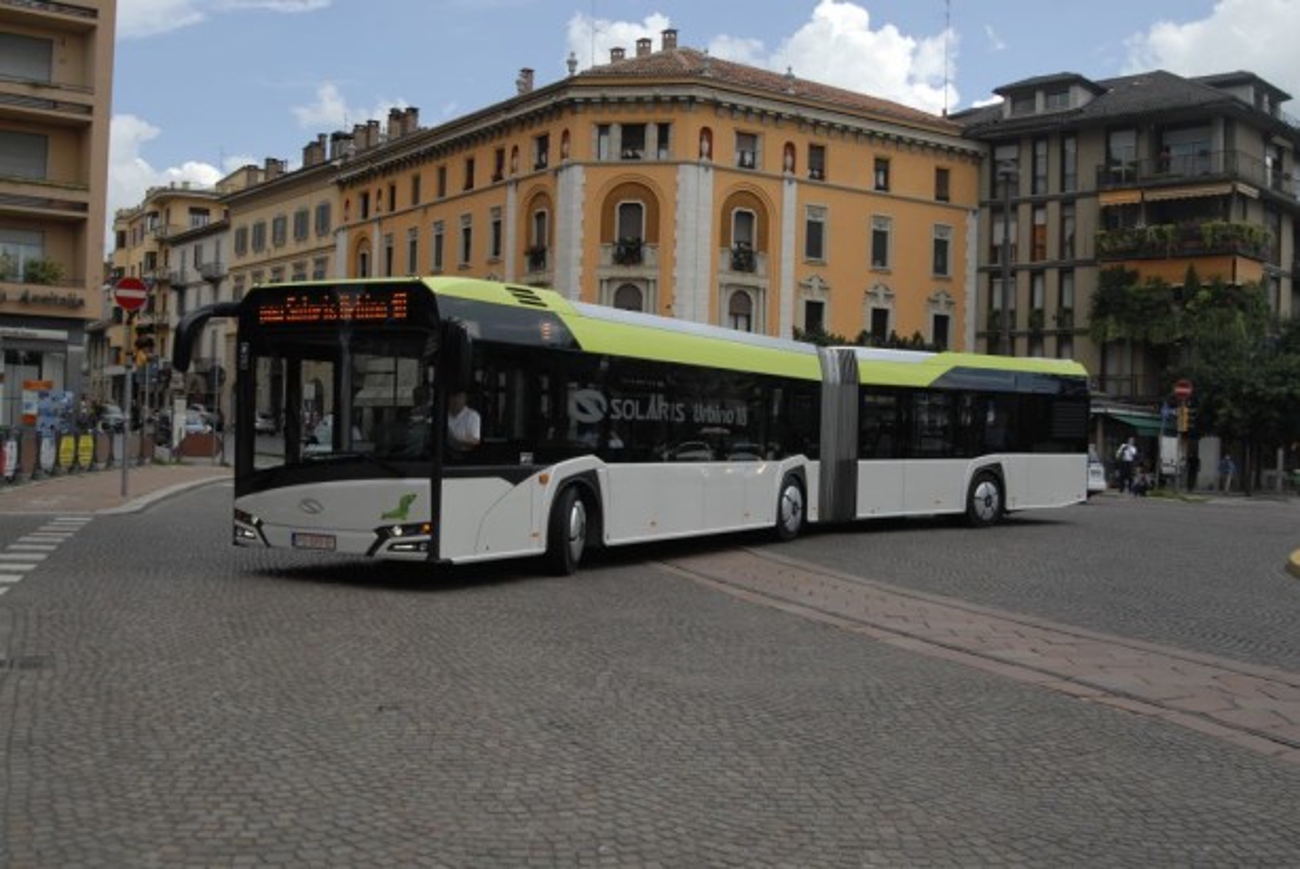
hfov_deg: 53.1
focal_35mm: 36
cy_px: 434
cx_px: 650
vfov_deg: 36.9
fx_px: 1301
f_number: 5
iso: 200
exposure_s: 1/1000
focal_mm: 24
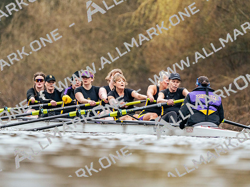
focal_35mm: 652
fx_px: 4710
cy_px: 94
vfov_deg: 2.3
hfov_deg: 3.0
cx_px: 113
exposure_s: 1/2000
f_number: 6.3
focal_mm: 600
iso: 5000
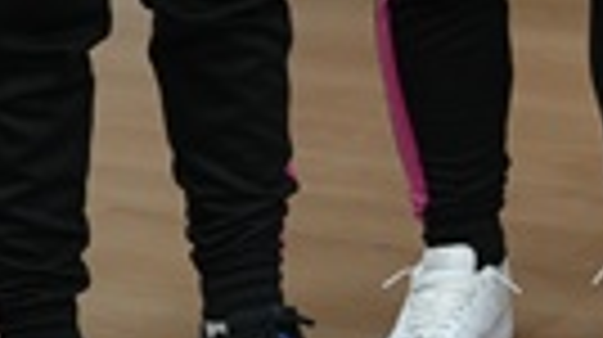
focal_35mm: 207
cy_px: -394
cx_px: 1359
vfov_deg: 5.7
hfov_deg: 9.5
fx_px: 3306
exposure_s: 1/160
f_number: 4
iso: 1000
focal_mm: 33
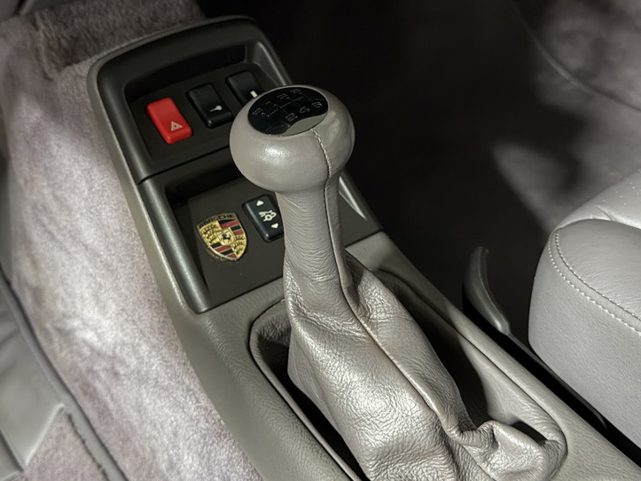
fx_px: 944
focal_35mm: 51
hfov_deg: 37.5
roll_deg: +4.0
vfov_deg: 28.6
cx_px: 331
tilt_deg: -36.1
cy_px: 238
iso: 800
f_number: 1.78
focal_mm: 6.76
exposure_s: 1/9
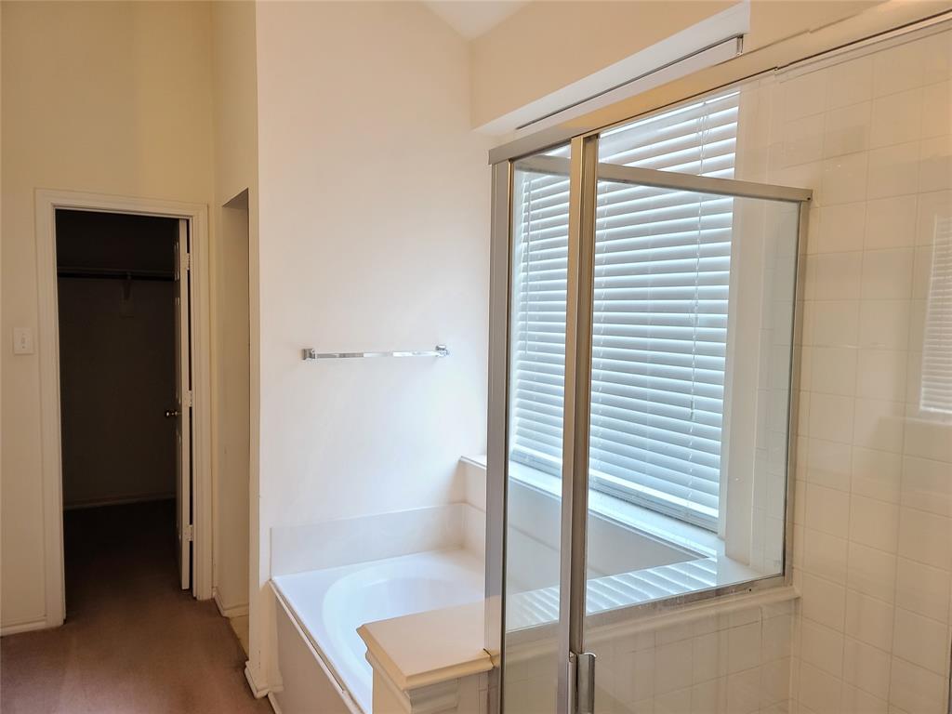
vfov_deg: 54.9
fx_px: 688
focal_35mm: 25
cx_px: 476
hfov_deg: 69.4
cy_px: 357
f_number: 1.8
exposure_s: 1/59
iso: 250
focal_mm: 7
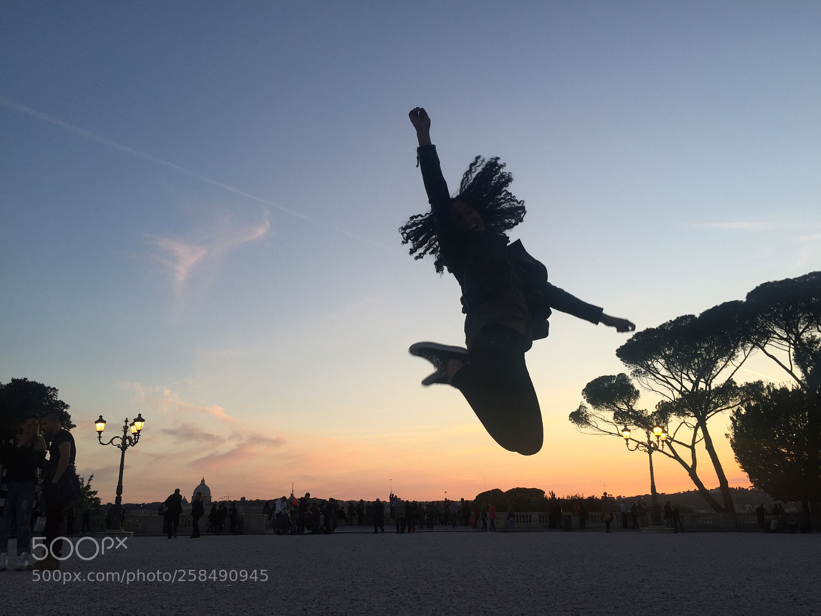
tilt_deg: +15.8
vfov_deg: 48.2
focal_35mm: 29
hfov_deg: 61.7
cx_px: 410
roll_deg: +0.0
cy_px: 308
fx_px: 688
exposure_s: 1/162
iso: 32
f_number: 2.2
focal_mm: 4.15
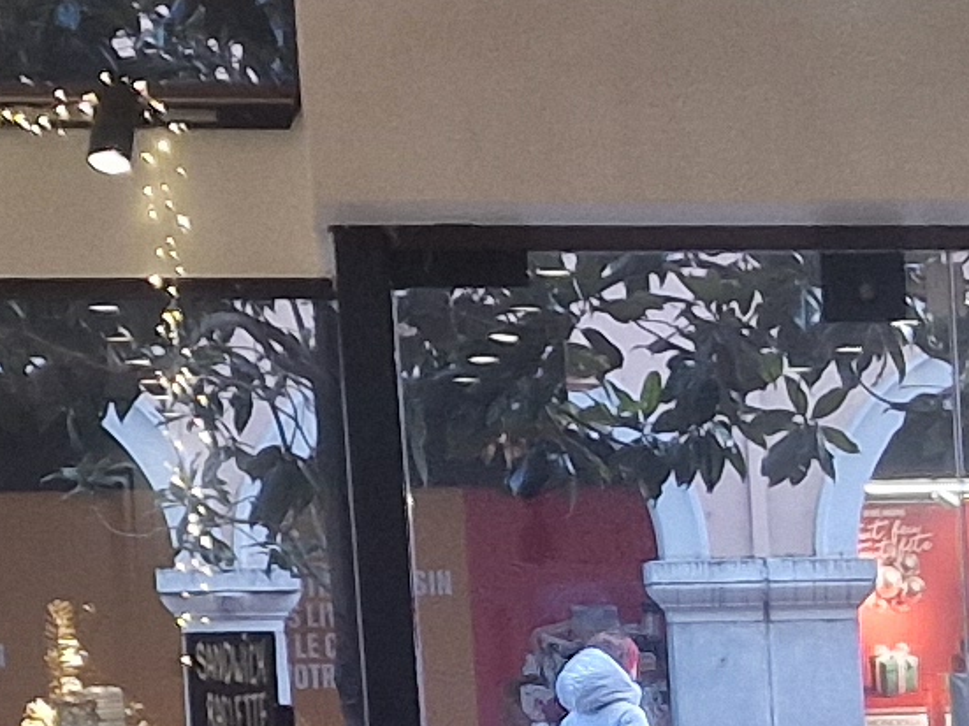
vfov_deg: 8.6
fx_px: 4674
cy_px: 1213
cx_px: 1410
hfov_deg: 11.4
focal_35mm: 167
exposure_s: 1/180
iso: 200
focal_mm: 6.4
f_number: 1.8
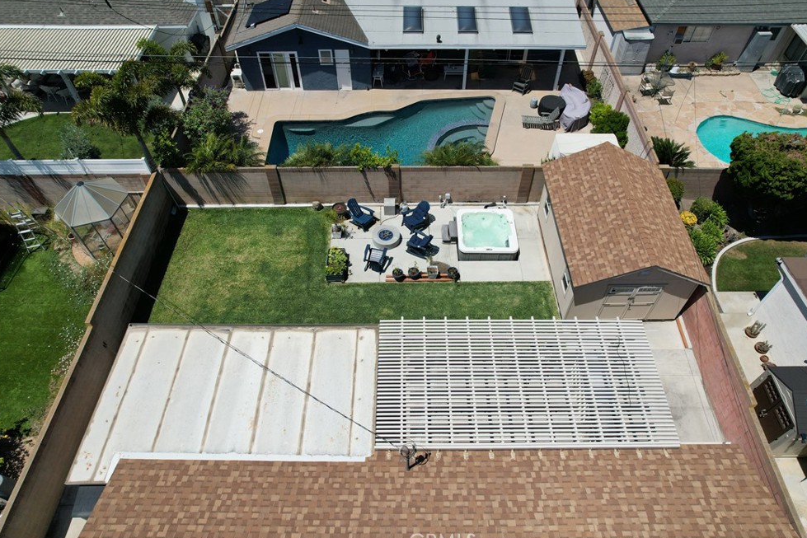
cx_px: 410
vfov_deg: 55.1
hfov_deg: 76.1
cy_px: 271
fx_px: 516
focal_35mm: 23
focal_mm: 8.38
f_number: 2.8
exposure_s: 1/320
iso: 130
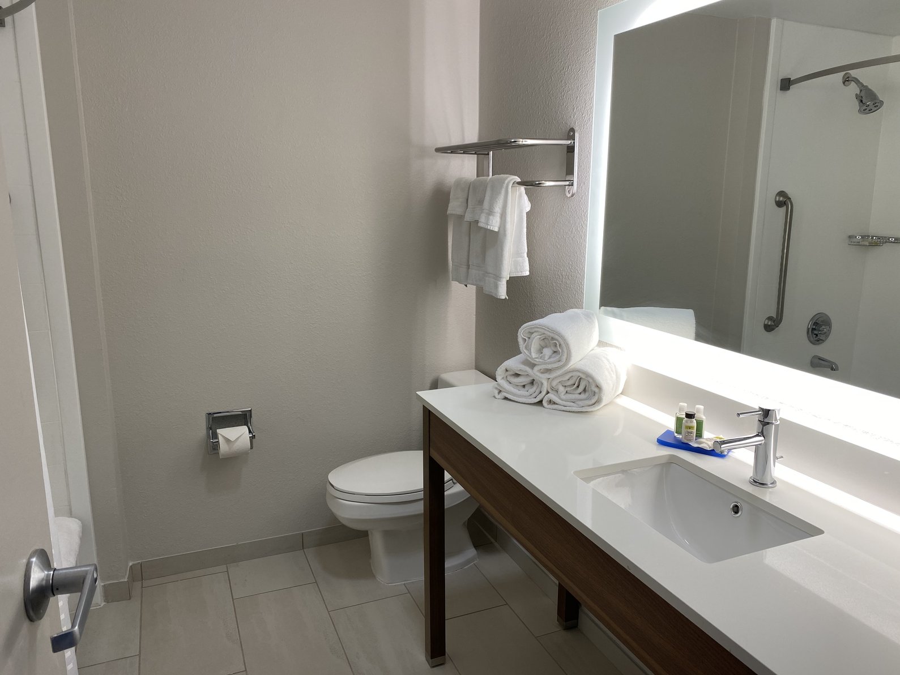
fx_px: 676
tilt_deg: -11.9
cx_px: 450
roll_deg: -0.5
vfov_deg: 53.1
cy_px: 338
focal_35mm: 26
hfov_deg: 67.3
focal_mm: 4.25
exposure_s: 1/120
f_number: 1.8
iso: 50
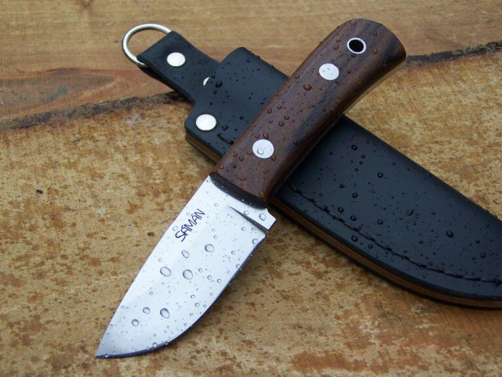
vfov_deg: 24.8
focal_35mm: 59
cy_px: 188
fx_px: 856
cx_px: 251
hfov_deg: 32.7
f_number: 3.2
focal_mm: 9.8
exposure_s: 1/125
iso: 64
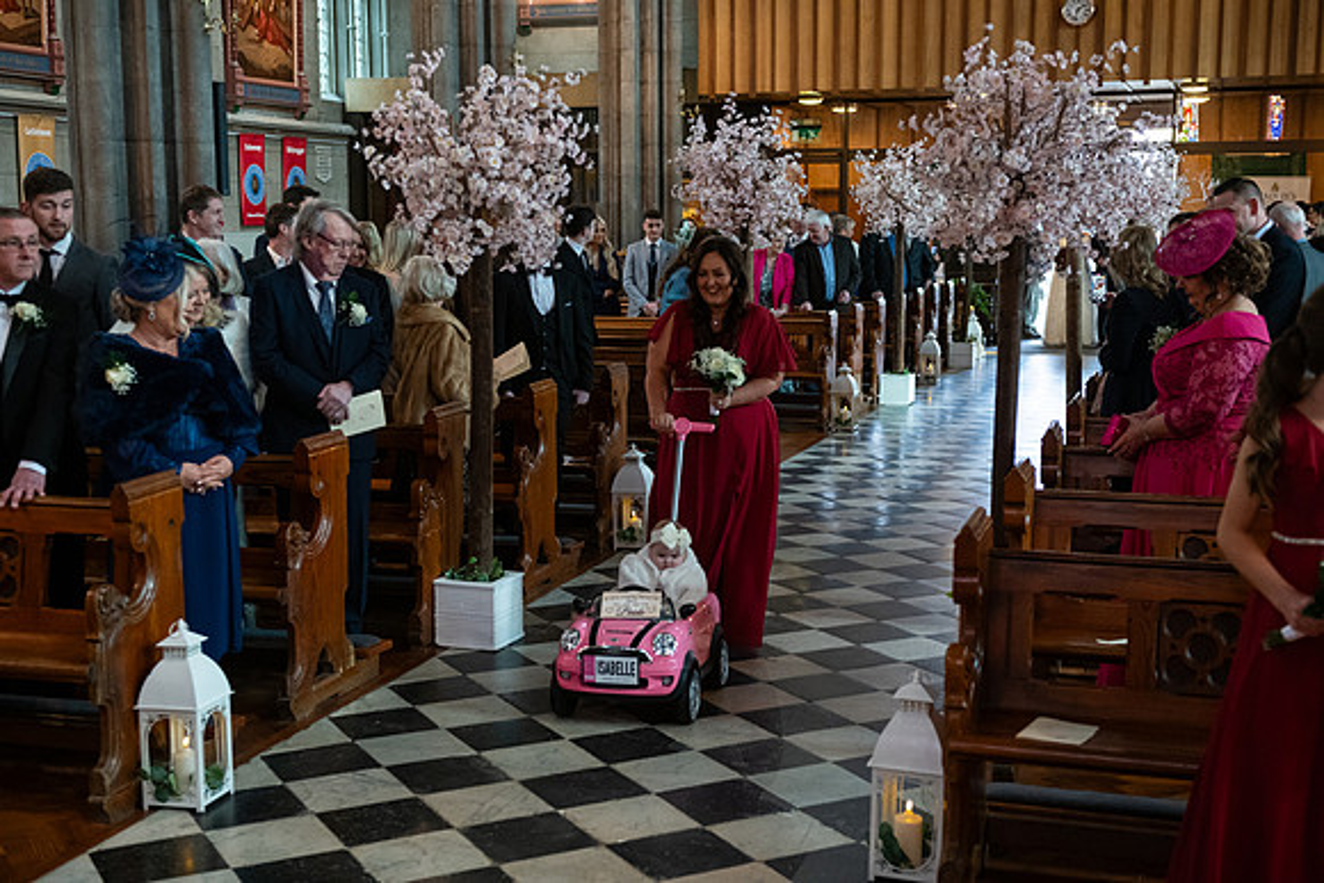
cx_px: 662
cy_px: 442
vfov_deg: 28.1
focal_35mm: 48
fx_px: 1766
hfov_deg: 41.1
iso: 1250
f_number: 3.5
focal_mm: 48
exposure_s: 1/160
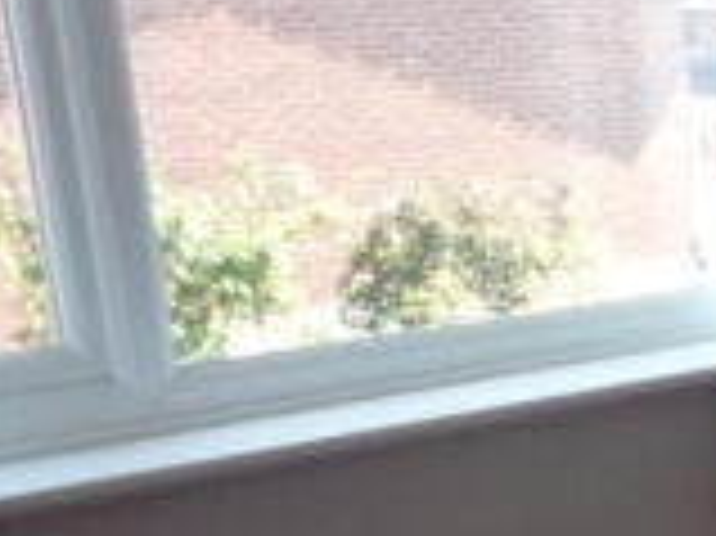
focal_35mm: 110
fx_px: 2274
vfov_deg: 13.1
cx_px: 1304
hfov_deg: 15.3
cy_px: 660
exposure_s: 1/250
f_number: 3.3
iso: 400
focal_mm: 5.2
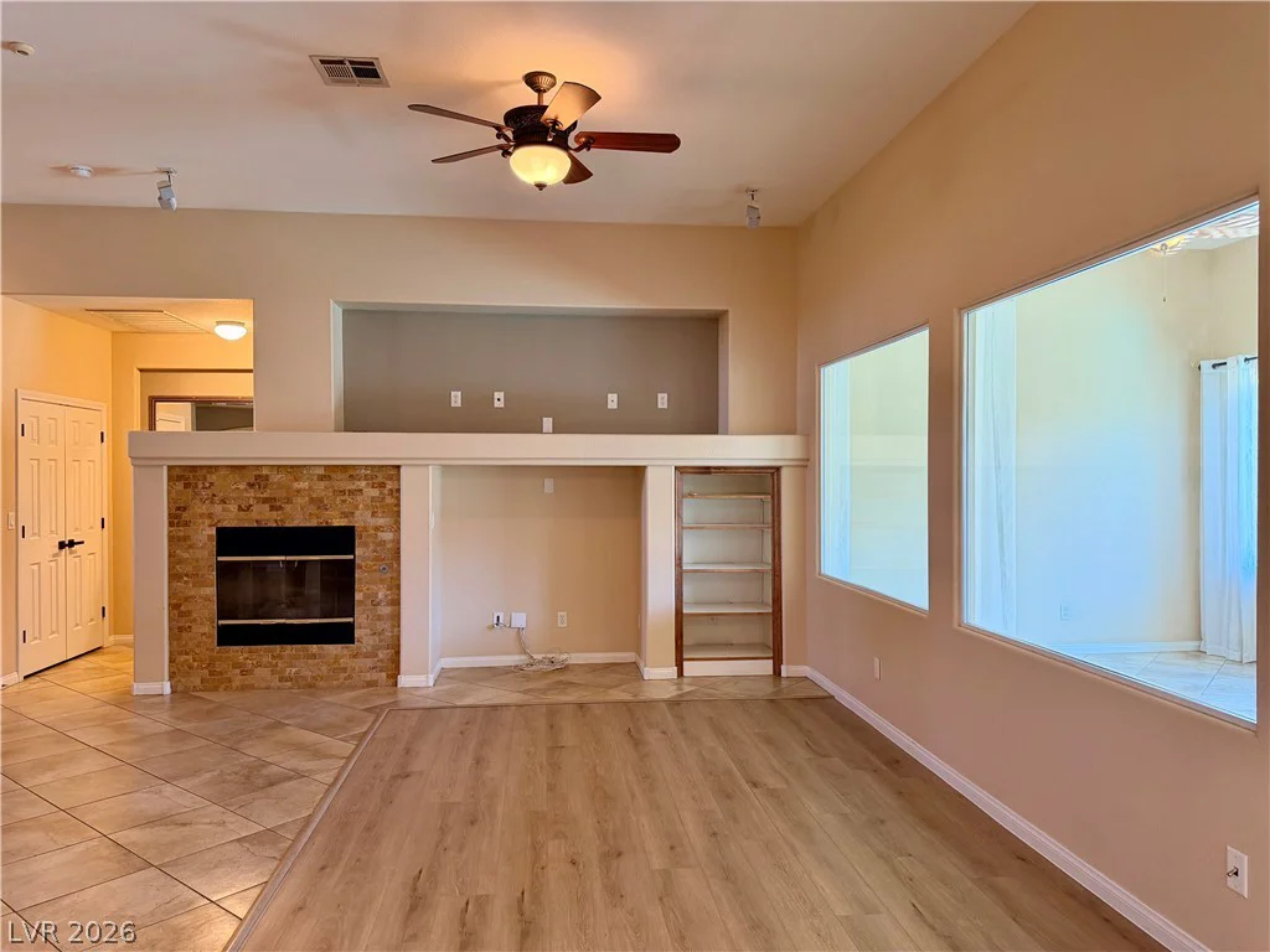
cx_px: 635
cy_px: 476
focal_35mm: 24
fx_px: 881
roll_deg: -0.6
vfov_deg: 56.8
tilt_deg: -0.6
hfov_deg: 71.6
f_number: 1.78
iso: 250
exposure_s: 1/60
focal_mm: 6.76
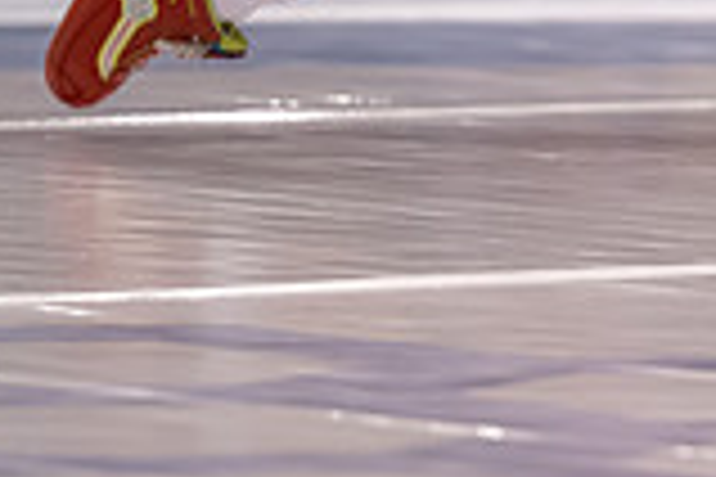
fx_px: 10958
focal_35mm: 551
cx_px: 924
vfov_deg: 2.5
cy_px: 14
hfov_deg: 3.7
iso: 1250
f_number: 2.8
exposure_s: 1/800
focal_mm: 115
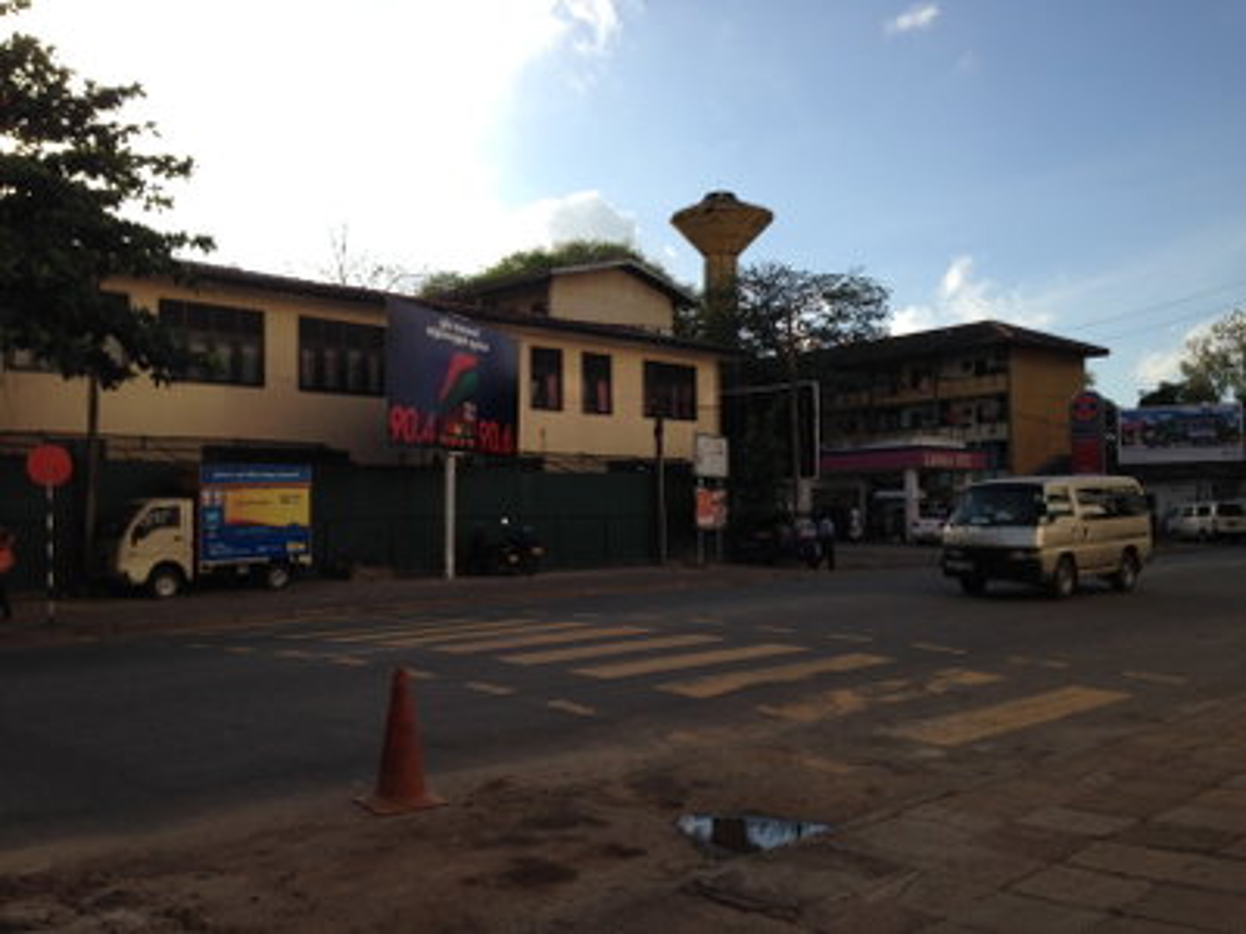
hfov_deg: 55.4
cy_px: 467
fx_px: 1188
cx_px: 623
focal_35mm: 33
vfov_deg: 42.9
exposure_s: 1/1550
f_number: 2.4
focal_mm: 4.12
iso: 50
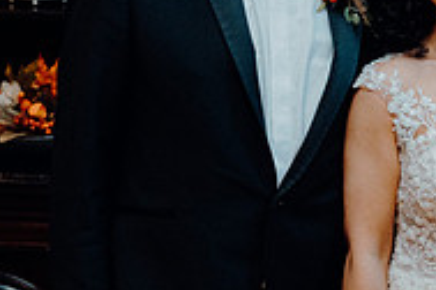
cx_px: 429
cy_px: 116
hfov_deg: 15.6
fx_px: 1562
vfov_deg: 10.6
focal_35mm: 129
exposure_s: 1/125
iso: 3200
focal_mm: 42
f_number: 3.5
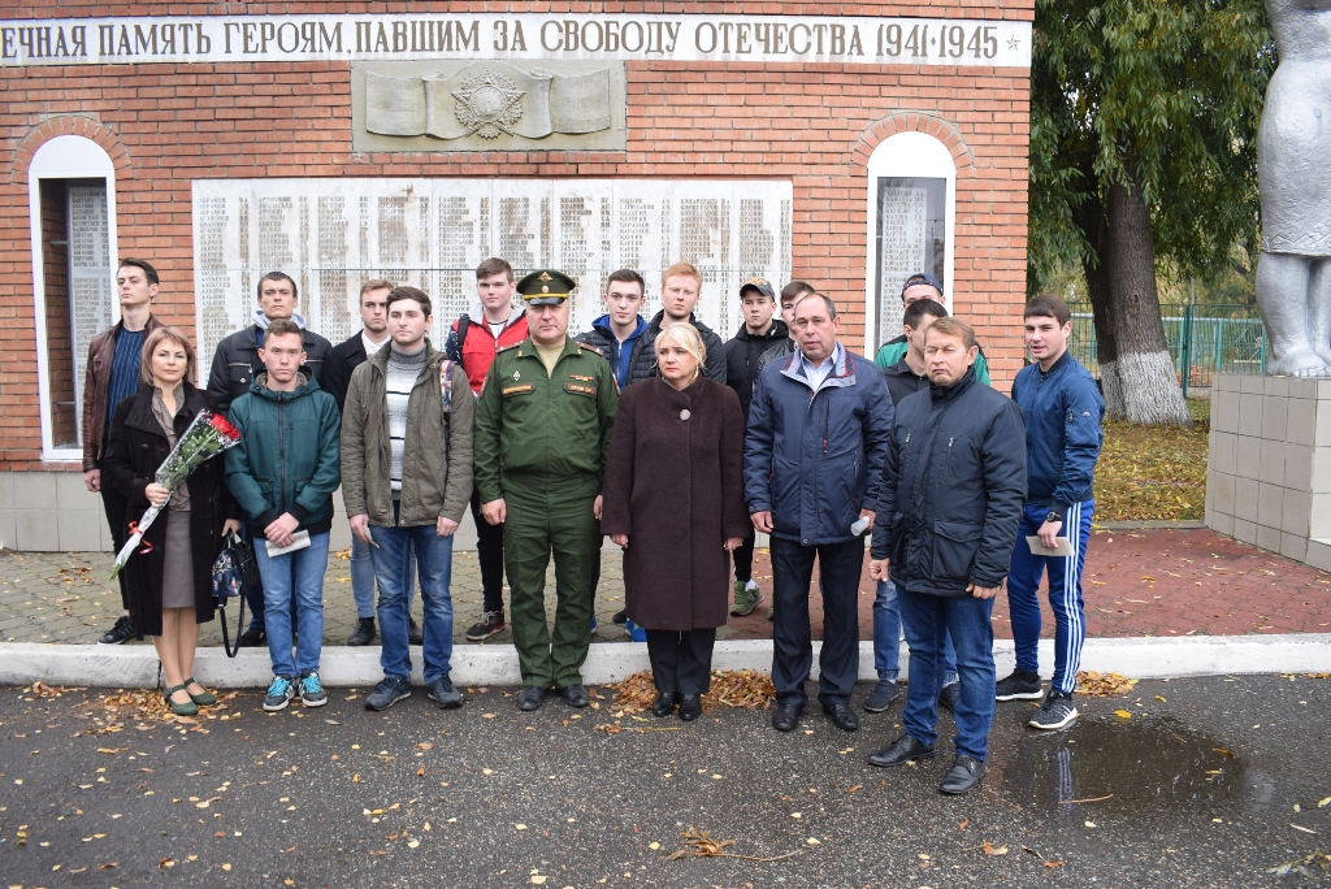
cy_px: 444
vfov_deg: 43.7
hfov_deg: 61.9
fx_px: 1110
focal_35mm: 30
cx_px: 666
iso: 400
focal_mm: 20
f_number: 5
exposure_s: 1/100
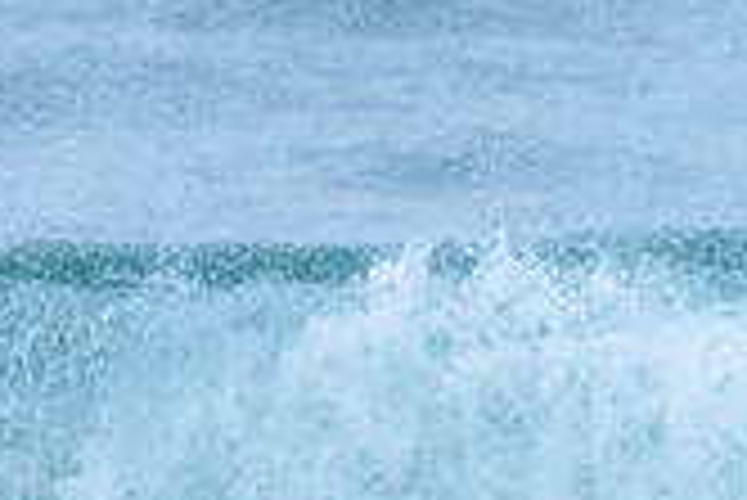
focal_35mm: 3644
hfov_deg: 0.6
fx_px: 75677
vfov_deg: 0.4
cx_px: 1006
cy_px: 694
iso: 1000
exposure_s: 1/2500
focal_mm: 800
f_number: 6.3
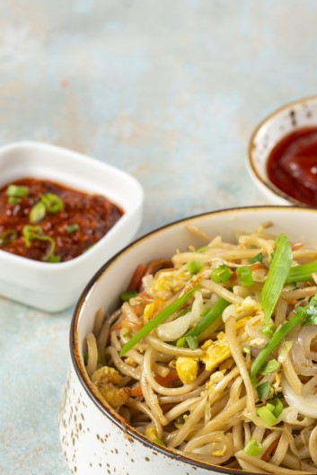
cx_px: 287
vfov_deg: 11.1
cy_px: 304
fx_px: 2442
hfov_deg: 7.4
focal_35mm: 185
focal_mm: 85
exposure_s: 1/100
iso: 50
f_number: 6.3
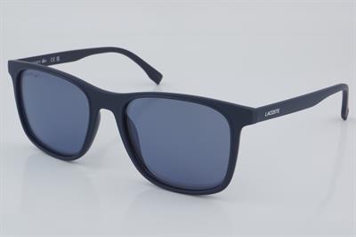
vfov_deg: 18.2
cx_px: 178
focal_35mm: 75
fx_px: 741
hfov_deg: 27.0
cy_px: 118
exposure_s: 1/4
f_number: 32
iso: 100
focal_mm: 50
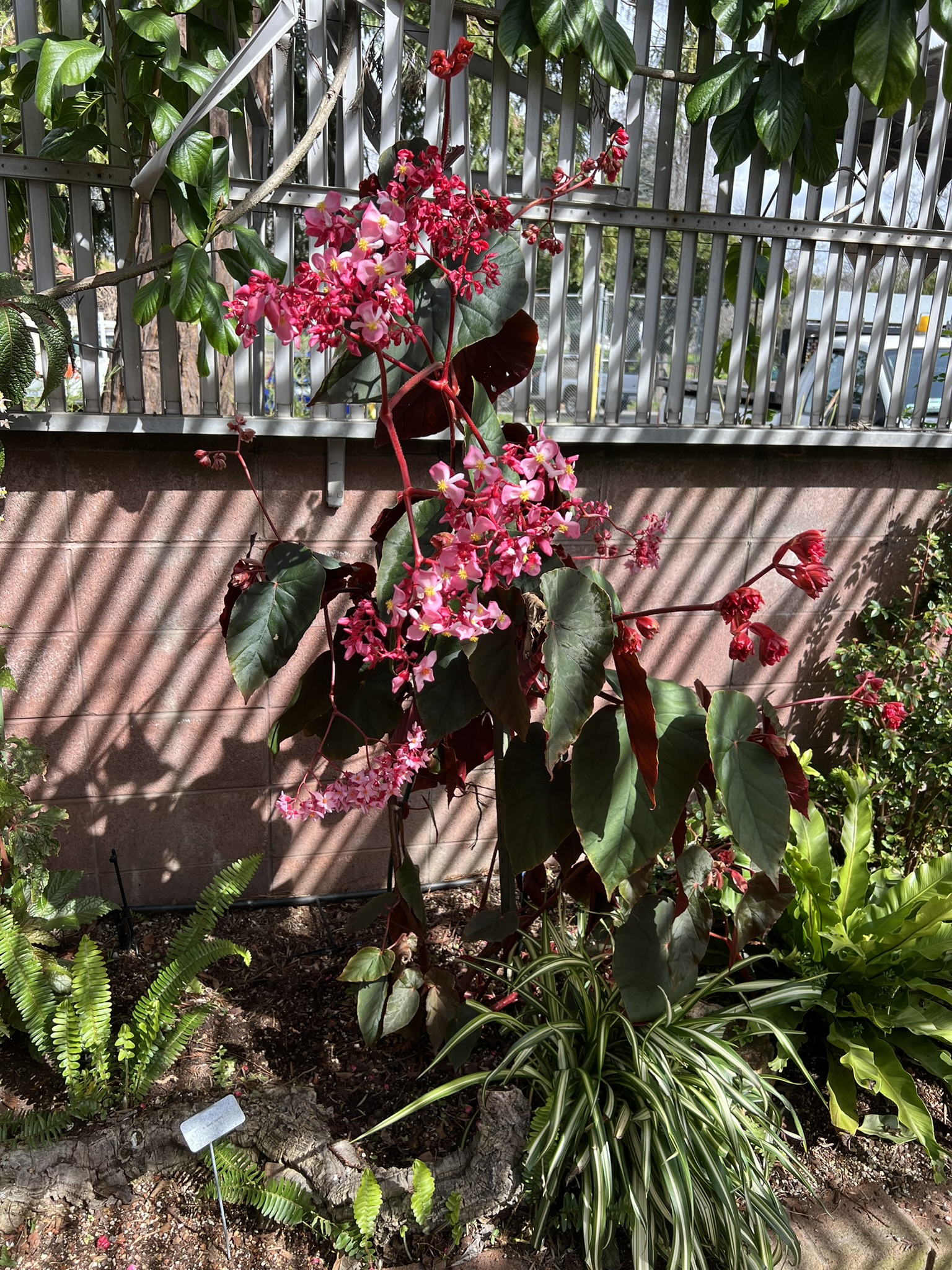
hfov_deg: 53.1
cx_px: 476
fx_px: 953
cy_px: 635
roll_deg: -1.2
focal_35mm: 26
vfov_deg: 67.3
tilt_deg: -17.0
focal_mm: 5.7
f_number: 1.5
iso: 50
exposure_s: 1/763
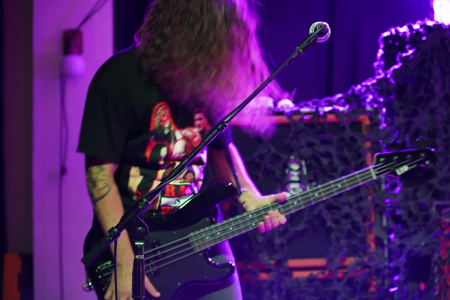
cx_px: 225
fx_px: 1025
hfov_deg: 24.8
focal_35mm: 82
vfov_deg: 16.7
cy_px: 150
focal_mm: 82
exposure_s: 1/25
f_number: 4
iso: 12800
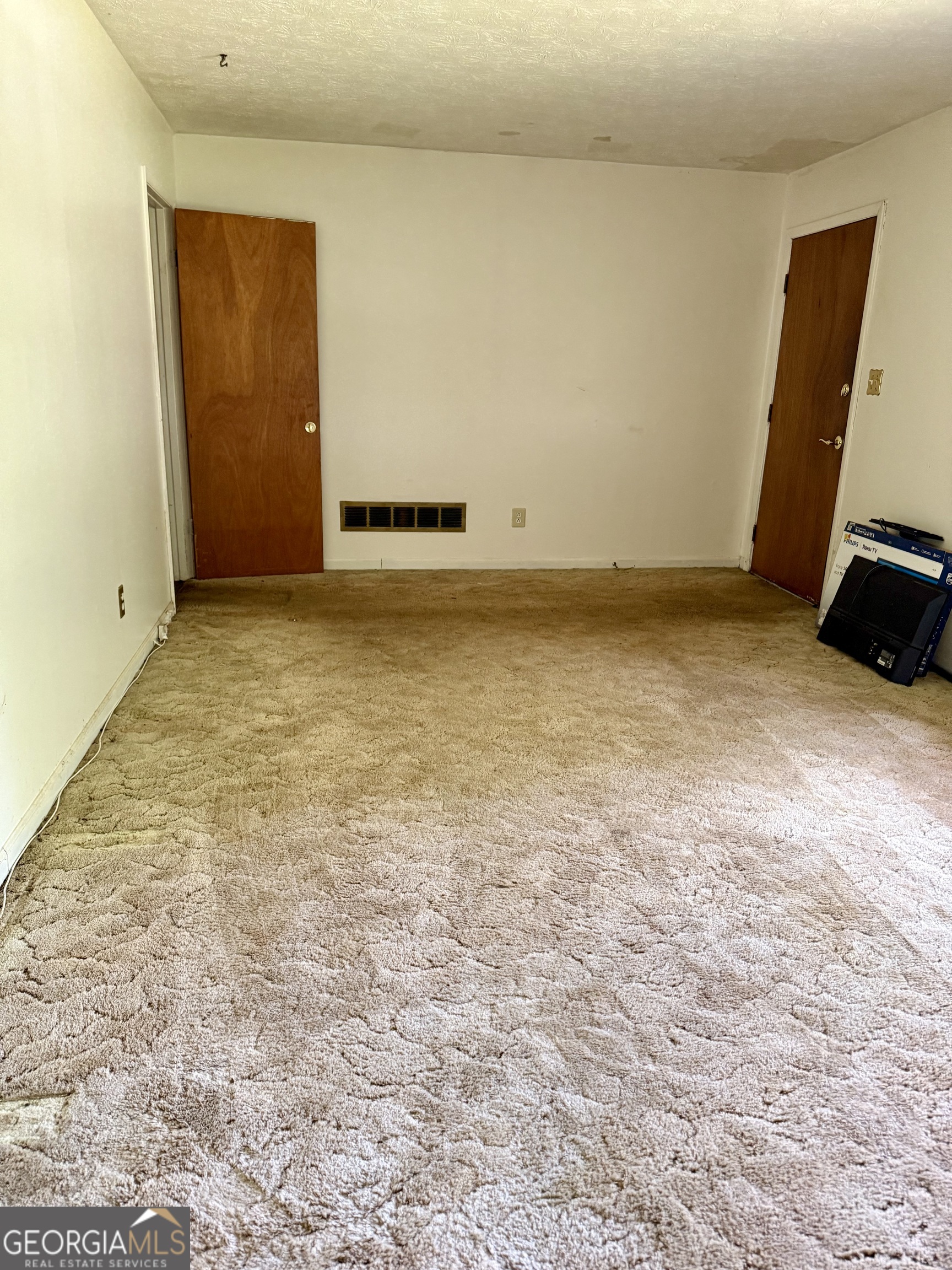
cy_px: 635
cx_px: 476
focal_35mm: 24
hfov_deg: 56.8
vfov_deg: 71.6
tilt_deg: -15.7
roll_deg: -1.8
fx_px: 880
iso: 400
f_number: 1.78
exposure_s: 1/60
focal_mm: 6.76
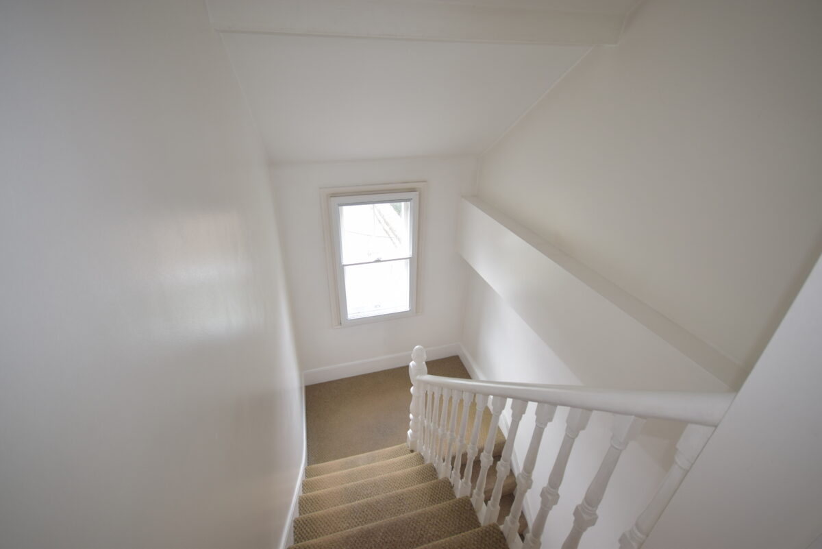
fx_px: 343
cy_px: 274
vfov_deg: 77.4
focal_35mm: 15
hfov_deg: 100.4
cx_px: 411
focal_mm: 10
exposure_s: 1/40
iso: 400
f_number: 4
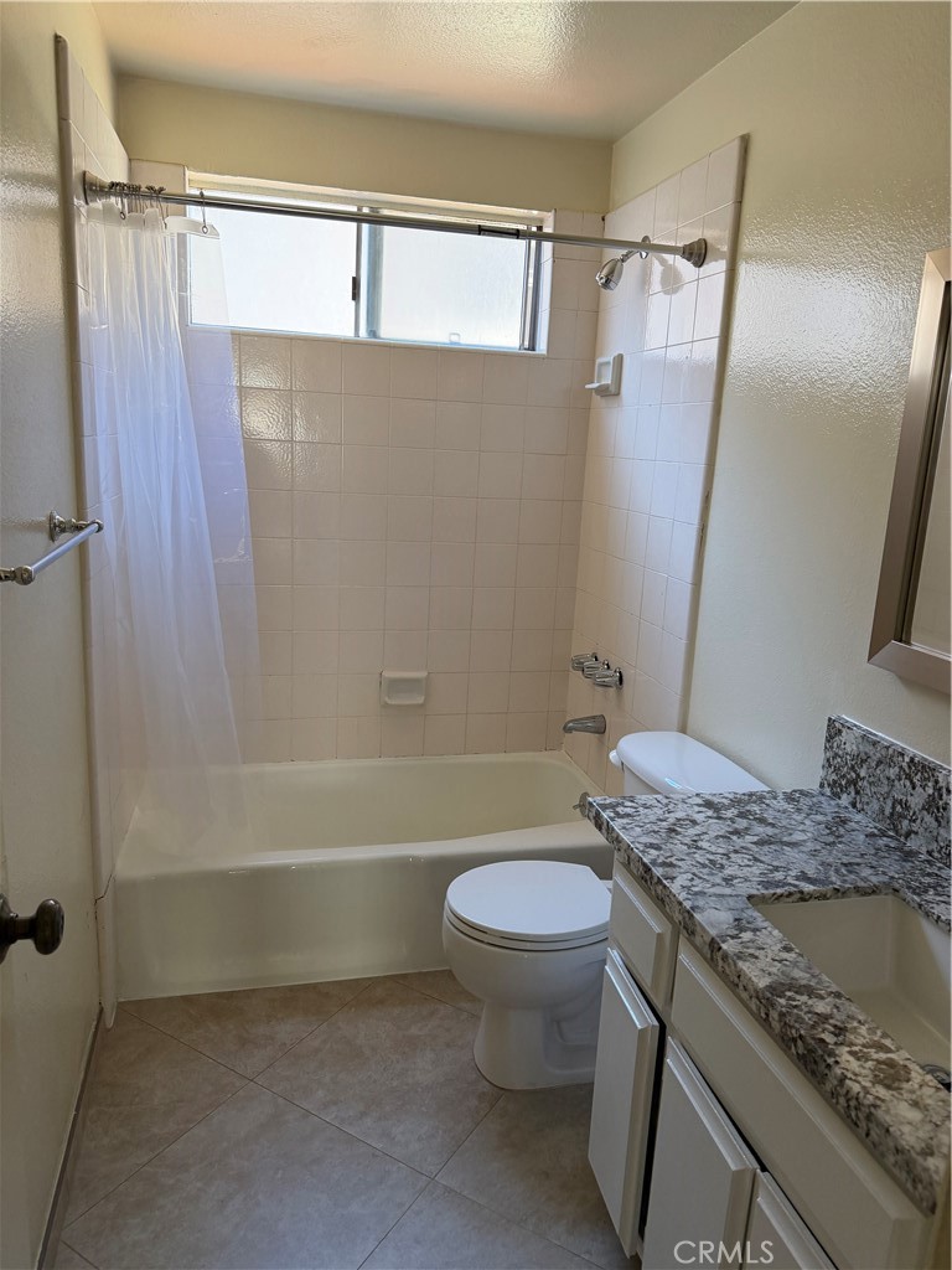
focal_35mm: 24
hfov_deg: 56.8
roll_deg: -2.9
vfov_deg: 71.6
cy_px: 635
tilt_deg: -12.3
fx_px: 880
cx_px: 476
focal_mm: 6.76
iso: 200
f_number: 1.78
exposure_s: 1/91
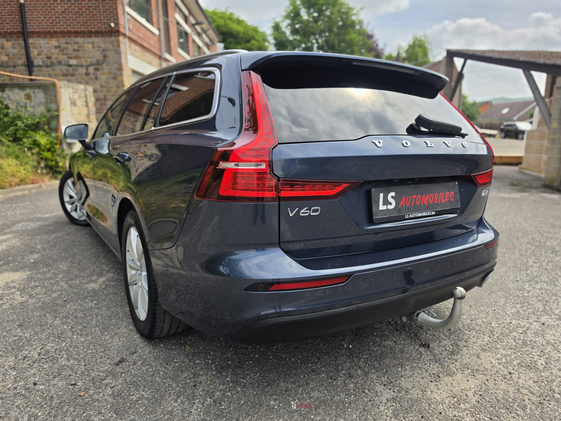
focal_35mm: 23
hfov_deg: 73.9
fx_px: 373
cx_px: 280
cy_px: 210
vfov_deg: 58.9
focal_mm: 6.5
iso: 64
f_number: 1.4
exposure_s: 1/5955
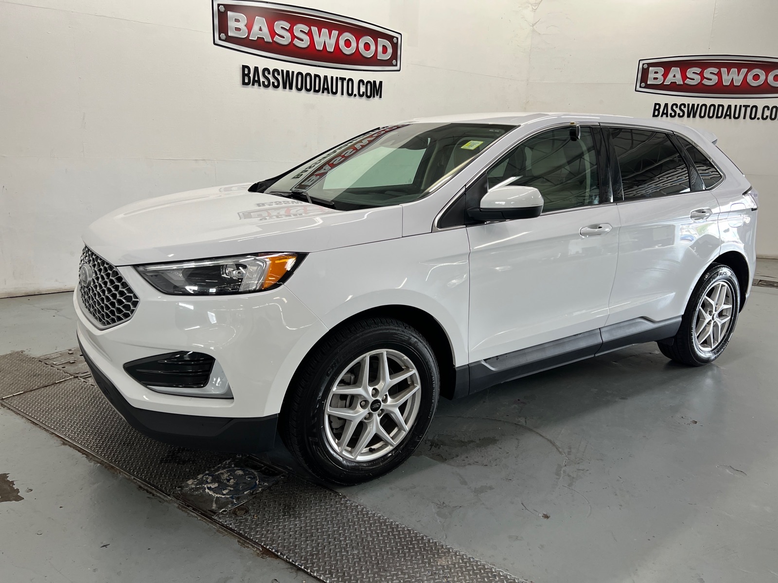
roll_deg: -1.4
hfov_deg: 67.3
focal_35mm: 26
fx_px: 584
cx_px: 389
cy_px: 292
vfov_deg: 53.1
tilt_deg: -12.2
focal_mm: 5.7
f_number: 1.5
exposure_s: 1/120
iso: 125
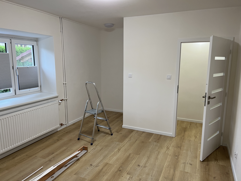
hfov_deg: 67.3
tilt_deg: -9.3
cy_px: 90
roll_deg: -0.1
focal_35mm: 26
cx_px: 120
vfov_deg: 53.1
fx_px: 181
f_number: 1.6
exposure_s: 1/50
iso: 80
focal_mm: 5.1
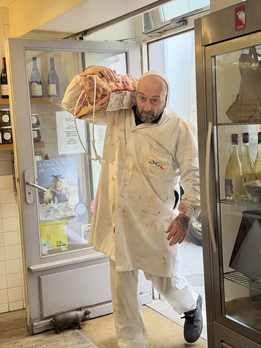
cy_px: 174
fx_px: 483
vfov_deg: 39.7
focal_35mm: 48
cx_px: 130
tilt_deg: -6.2
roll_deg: +2.8
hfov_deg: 30.3
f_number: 1.78
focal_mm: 6.76
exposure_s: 1/100
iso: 64
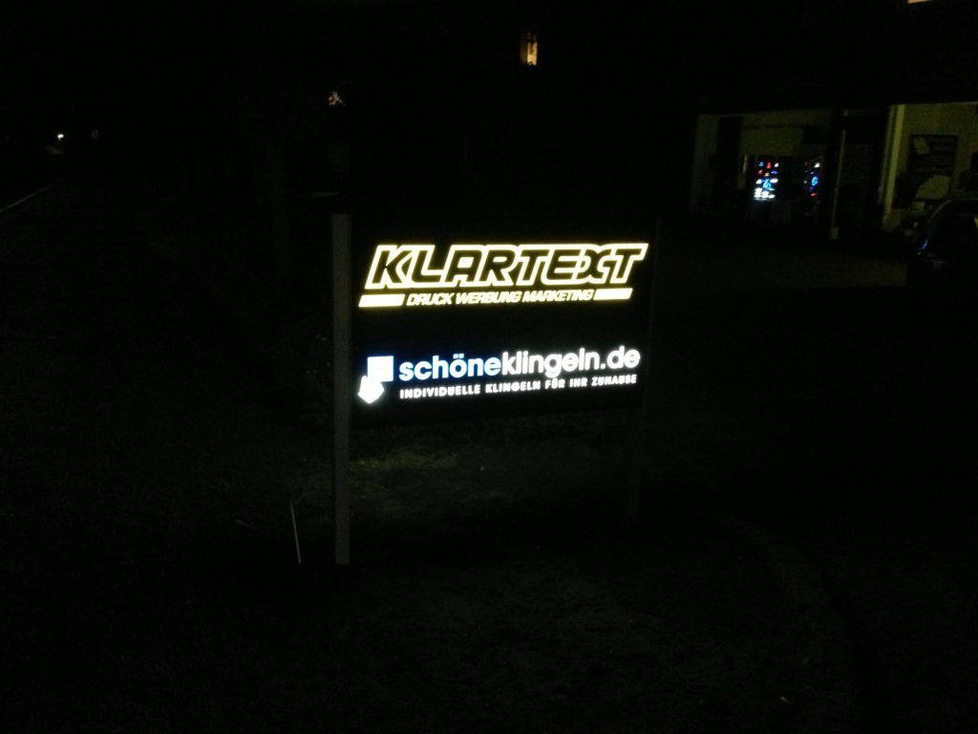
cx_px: 489
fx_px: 932
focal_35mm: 33
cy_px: 367
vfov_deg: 42.9
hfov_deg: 55.4
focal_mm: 4.13
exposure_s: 1/15
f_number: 2.4
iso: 800
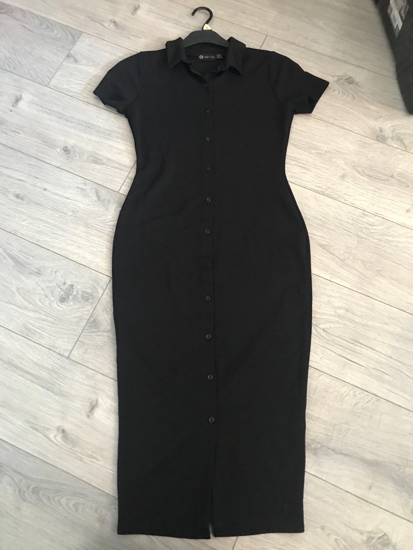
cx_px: 206
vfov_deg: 63.4
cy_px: 275
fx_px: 445
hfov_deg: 49.7
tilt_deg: -72.5
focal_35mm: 28
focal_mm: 3.99
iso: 100
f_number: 1.8
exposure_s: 1/5
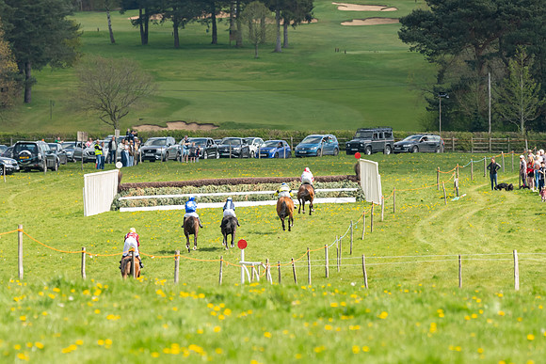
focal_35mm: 361
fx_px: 5471
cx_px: 271
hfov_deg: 5.7
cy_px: 184
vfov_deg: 3.8
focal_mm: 200
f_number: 4
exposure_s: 1/1600
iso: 400
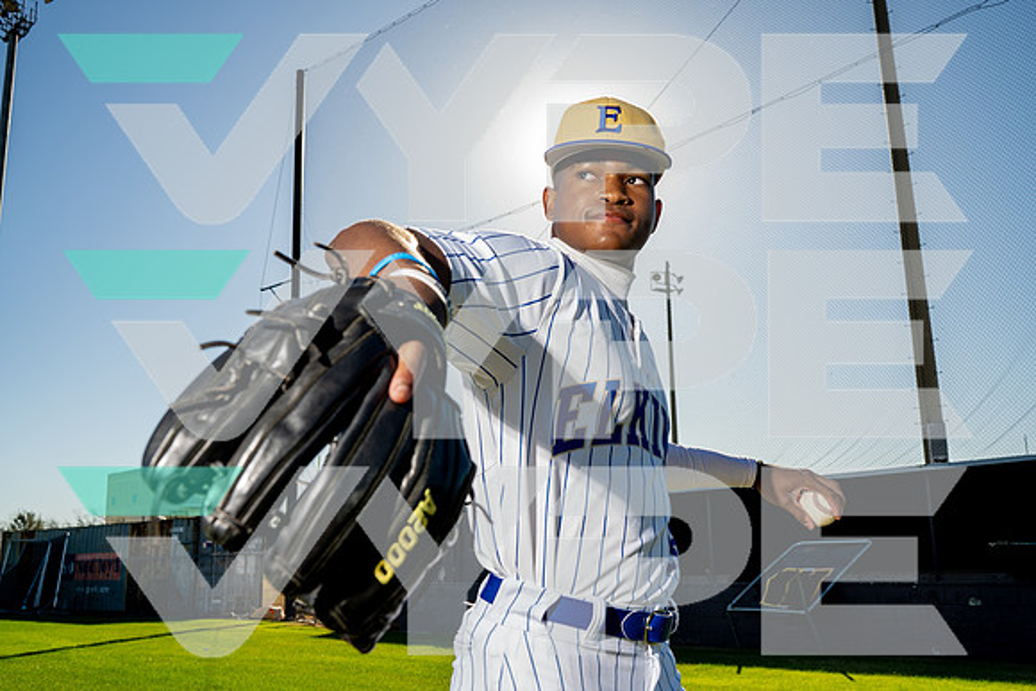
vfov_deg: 37.9
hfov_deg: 54.4
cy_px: 346
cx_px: 518
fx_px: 1007
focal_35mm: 35
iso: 64
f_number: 7.1
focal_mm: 35
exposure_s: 1/250
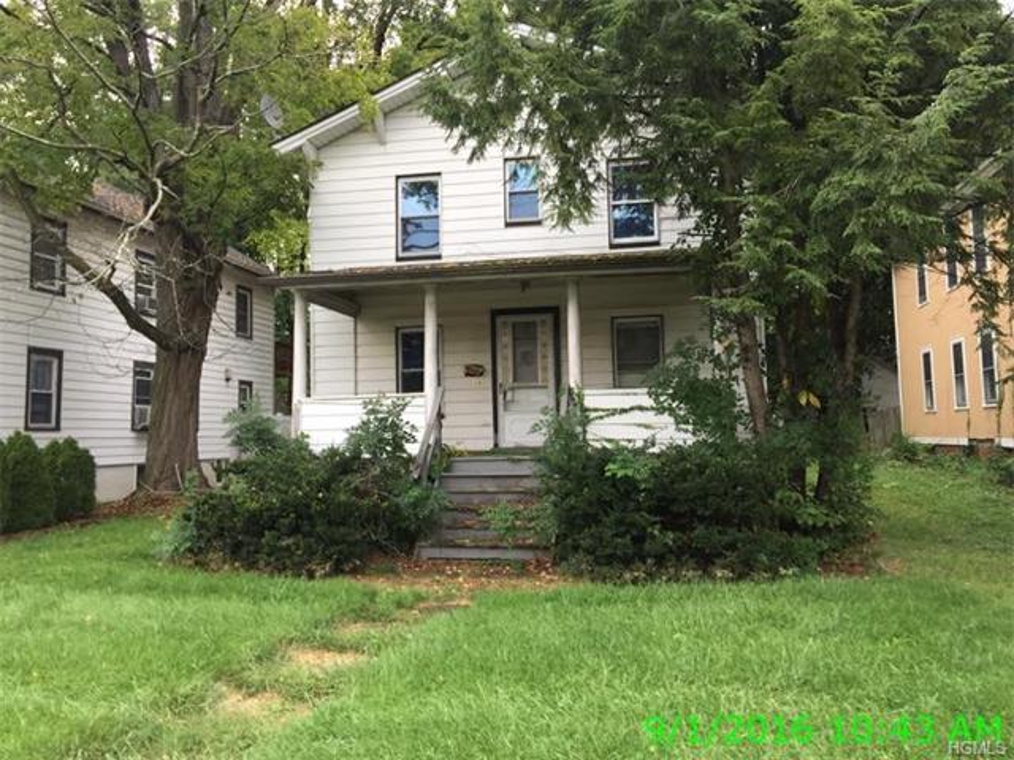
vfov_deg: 48.2
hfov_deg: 61.7
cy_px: 380
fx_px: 849
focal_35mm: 29
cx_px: 507
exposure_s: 1/120
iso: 32
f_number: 2.2
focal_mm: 4.15
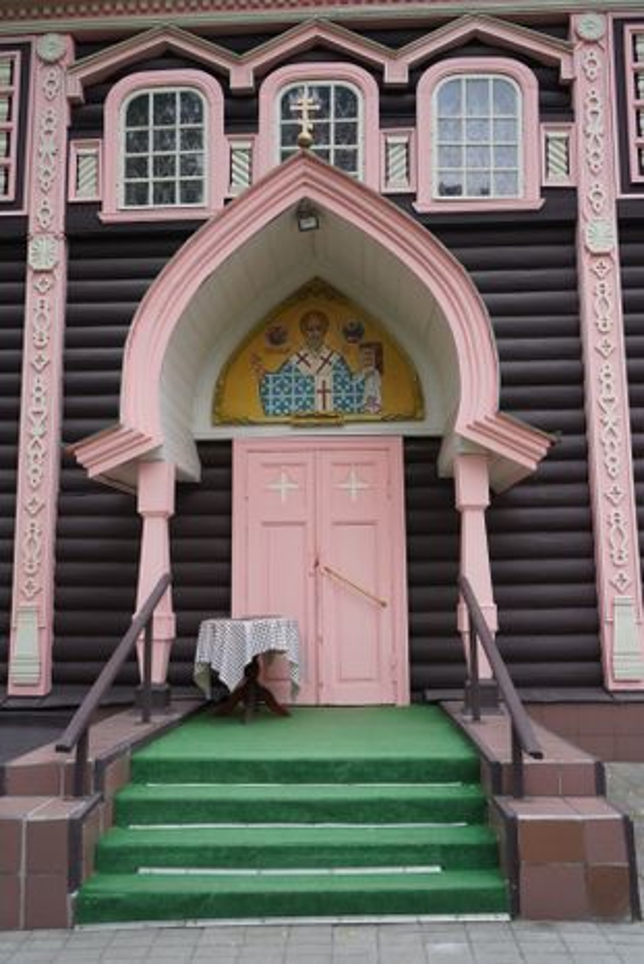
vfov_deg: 63.6
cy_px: 482
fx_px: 778
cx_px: 322
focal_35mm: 29
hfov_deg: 45.0
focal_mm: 29
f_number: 4
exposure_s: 1/160
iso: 320
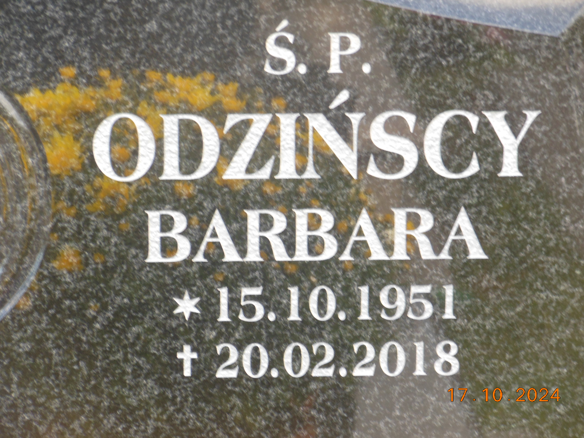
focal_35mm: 191
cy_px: 219
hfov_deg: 10.4
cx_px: 292
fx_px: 3222
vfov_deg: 7.8
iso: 200
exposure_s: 1/60
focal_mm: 34
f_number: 5.6
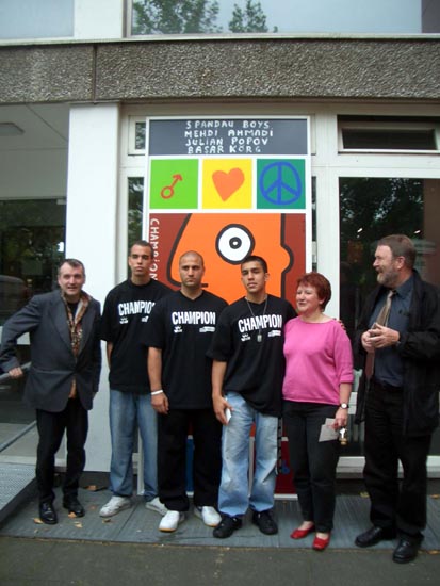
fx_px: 593
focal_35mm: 35
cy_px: 293
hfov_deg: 40.7
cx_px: 220
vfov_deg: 52.6
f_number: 2.6
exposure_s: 1/160
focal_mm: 5.8
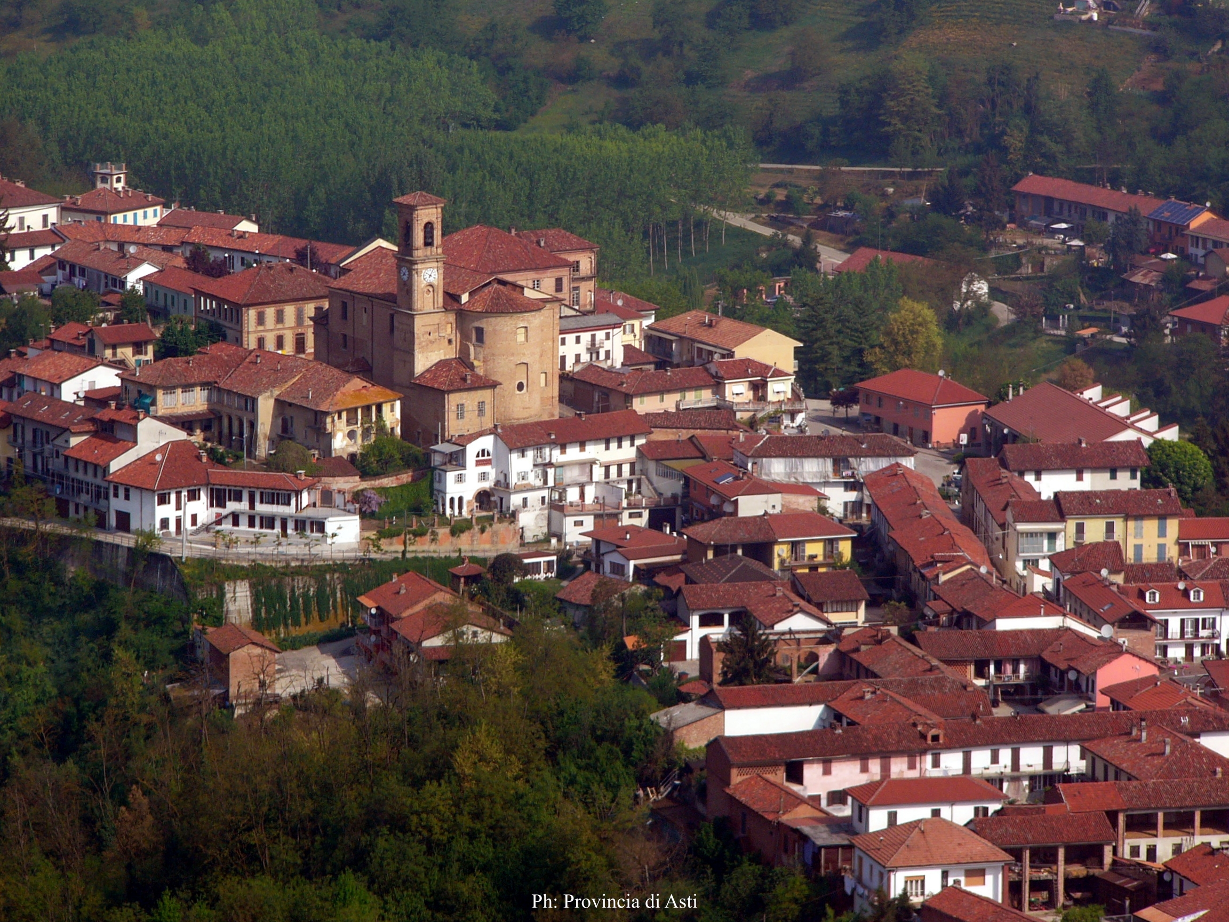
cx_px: 614
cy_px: 461
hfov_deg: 10.1
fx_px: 6959
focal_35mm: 196
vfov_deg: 7.6
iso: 50
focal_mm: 32.6
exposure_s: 1/500
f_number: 4.6
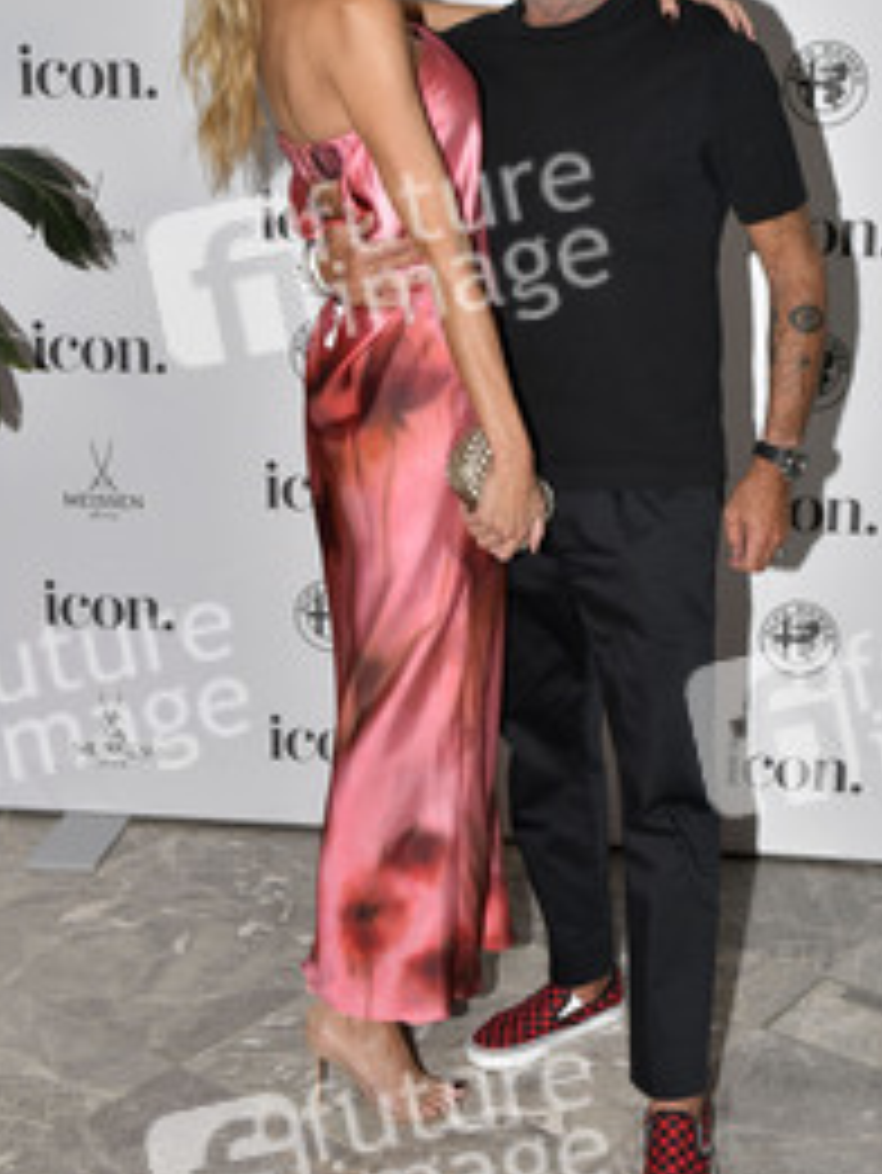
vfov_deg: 38.1
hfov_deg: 29.1
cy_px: 486
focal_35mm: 50
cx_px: 508
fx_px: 1697
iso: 640
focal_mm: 34
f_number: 6.3
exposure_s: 1/250
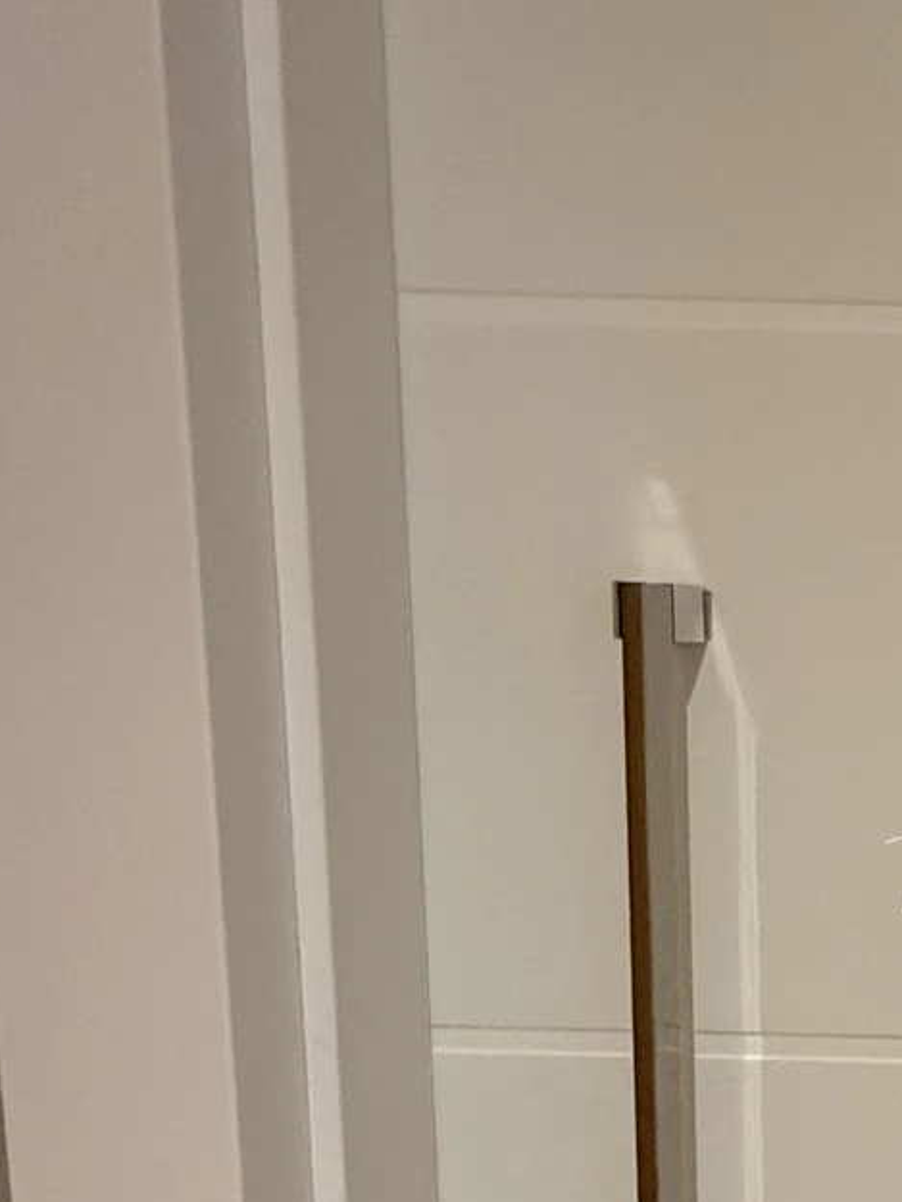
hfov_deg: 28.3
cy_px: 890
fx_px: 1493
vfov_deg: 42.6
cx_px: 1139
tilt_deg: -7.6
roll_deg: -2.0
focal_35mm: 43
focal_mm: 2.22
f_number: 2.2
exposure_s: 1/60
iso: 640
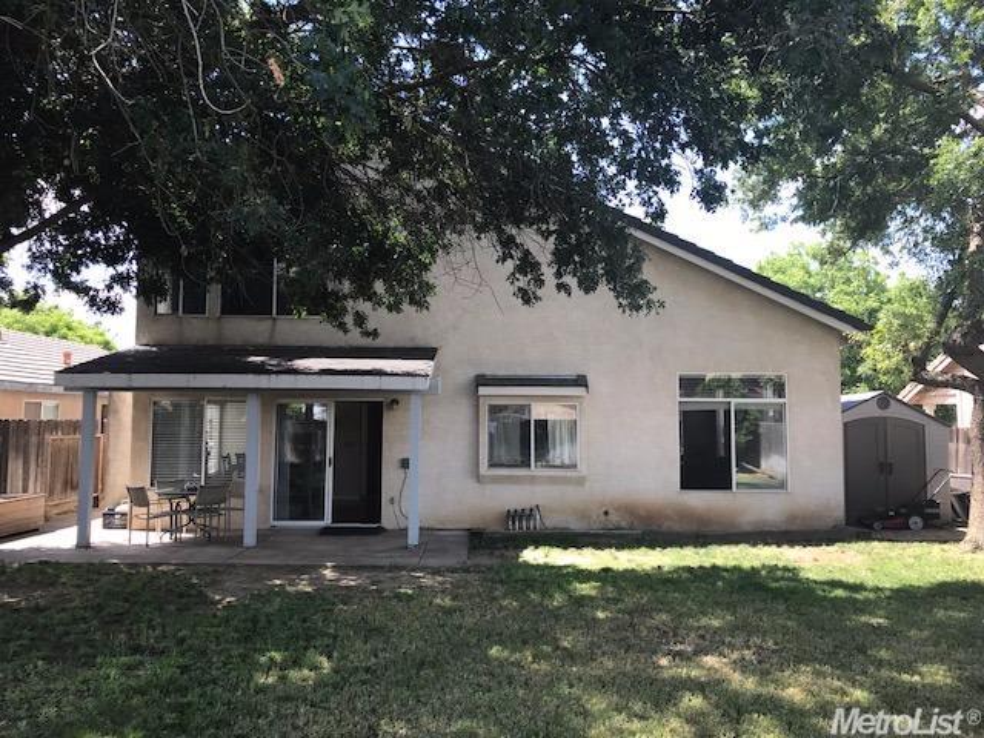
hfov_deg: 63.4
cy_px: 369
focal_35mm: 28
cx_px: 492
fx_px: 796
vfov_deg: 49.7
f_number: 1.8
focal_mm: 3.99
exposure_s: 1/372
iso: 20
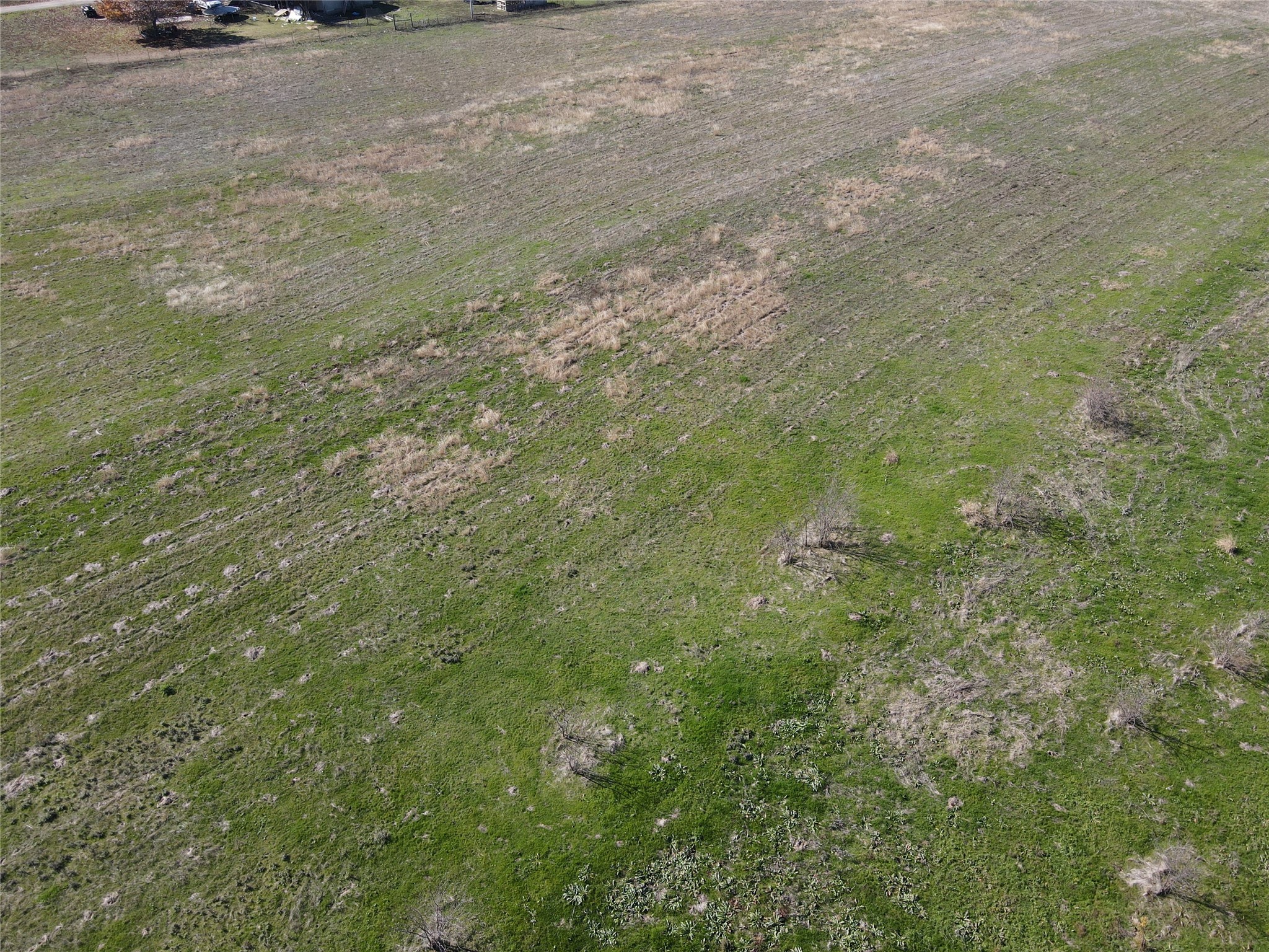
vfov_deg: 56.8
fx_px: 880
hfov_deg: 71.6
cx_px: 634
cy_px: 476
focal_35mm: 24
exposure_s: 1/350
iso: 100
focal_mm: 4.5
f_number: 2.8
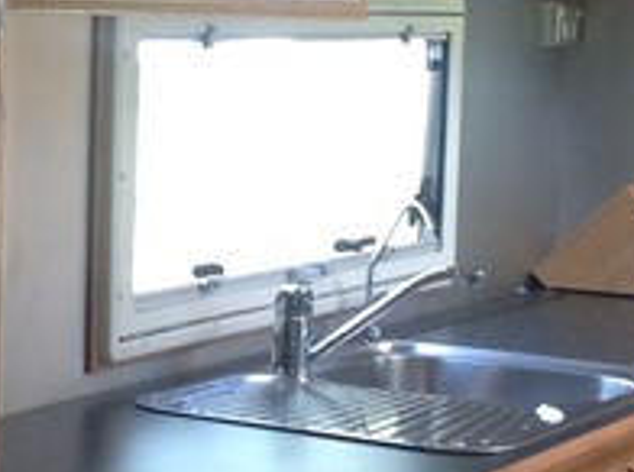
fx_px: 2613
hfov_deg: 13.7
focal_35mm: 143
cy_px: 207
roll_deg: -1.2
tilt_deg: -2.5
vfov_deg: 10.3
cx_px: 58
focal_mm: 4.28
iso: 50
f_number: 2.4
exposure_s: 1/20
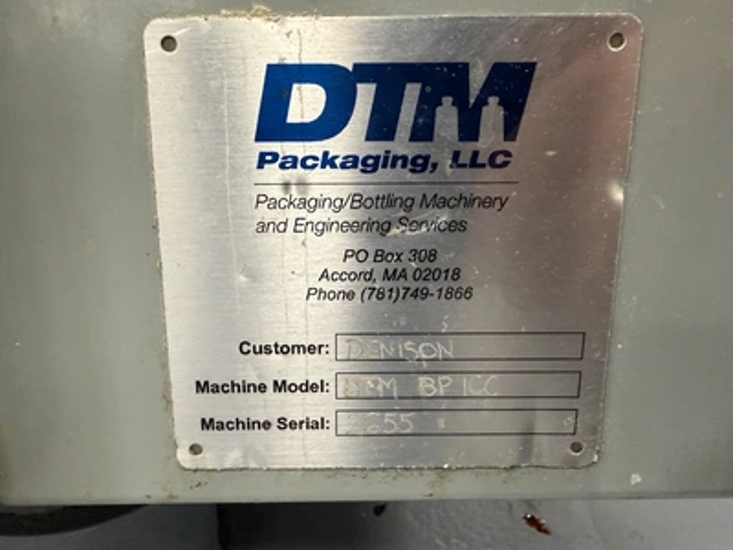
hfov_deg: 71.6
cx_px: 366
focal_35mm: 24
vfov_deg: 56.8
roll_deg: +1.8
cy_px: 275
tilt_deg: -12.1
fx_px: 508
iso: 500
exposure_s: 1/60
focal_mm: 2.22
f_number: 2.2
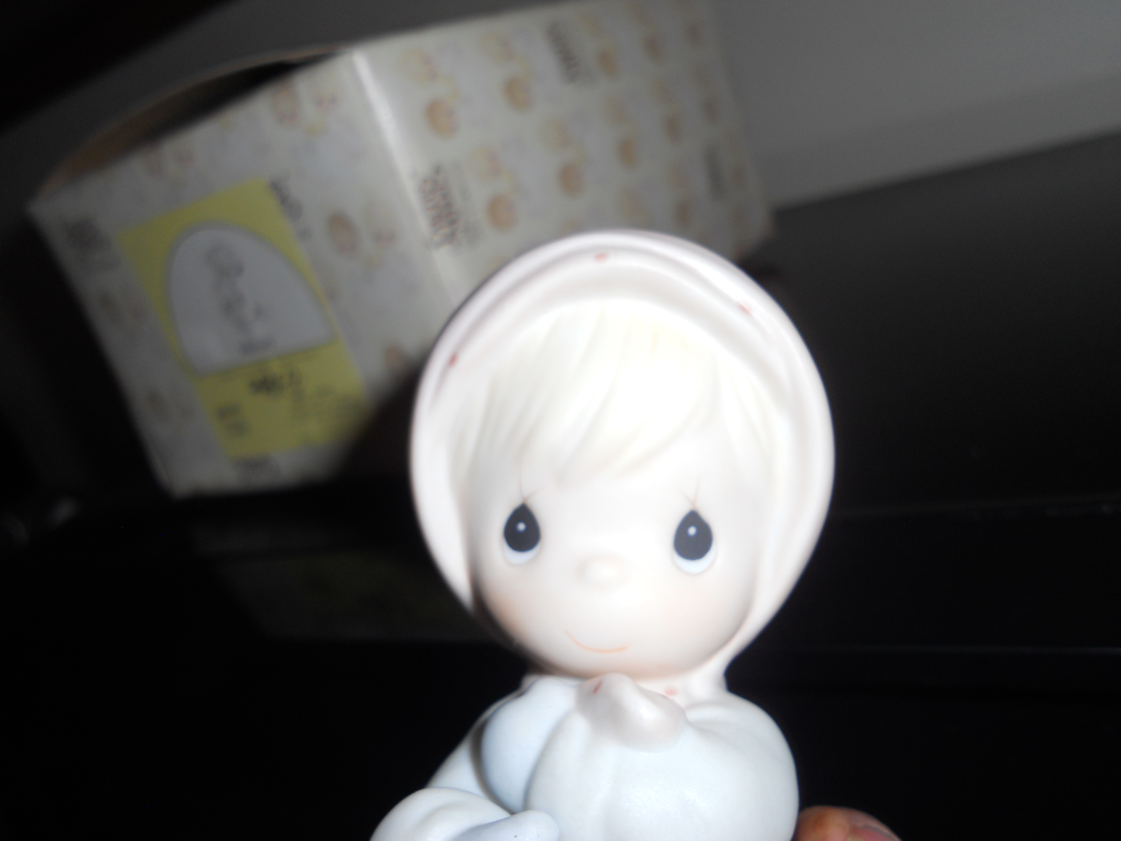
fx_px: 1036
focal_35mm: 32
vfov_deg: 44.2
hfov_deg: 56.8
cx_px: 560
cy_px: 420
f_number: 8.8
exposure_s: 1/25
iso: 80
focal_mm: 5.8
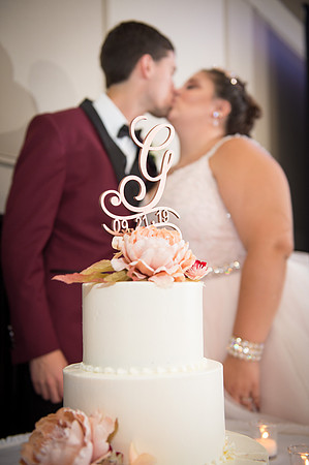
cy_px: 232
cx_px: 154
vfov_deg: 46.4
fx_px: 542
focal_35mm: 42
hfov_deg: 31.8
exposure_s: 1/125
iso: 800
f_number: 2.8
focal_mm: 42
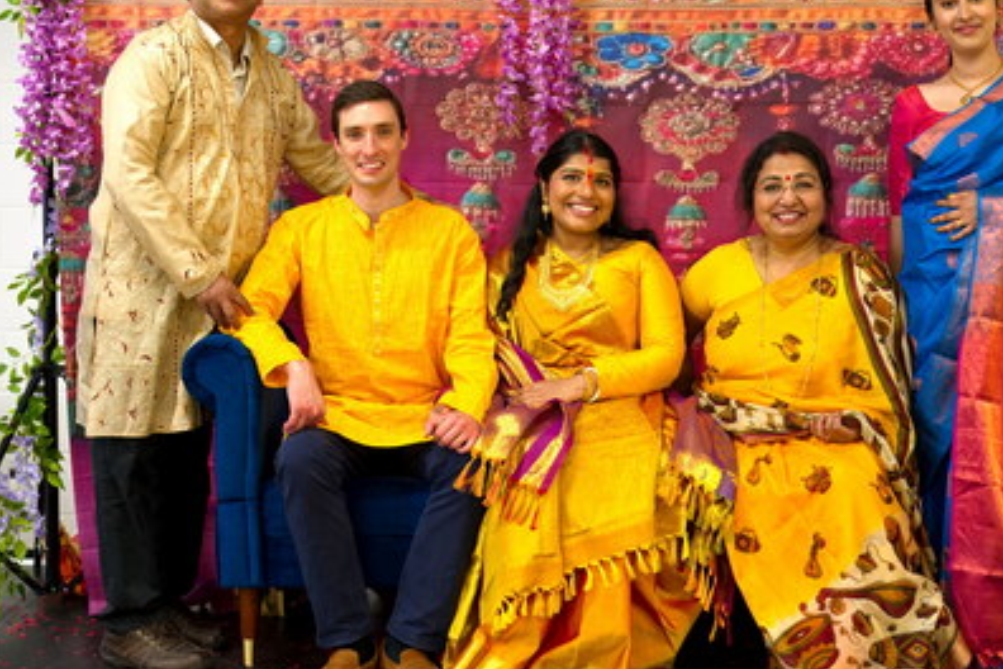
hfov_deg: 37.4
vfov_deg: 25.4
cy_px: 251
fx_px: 1477
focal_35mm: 53
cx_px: 583
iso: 640
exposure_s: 1/40
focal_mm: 35
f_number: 3.2
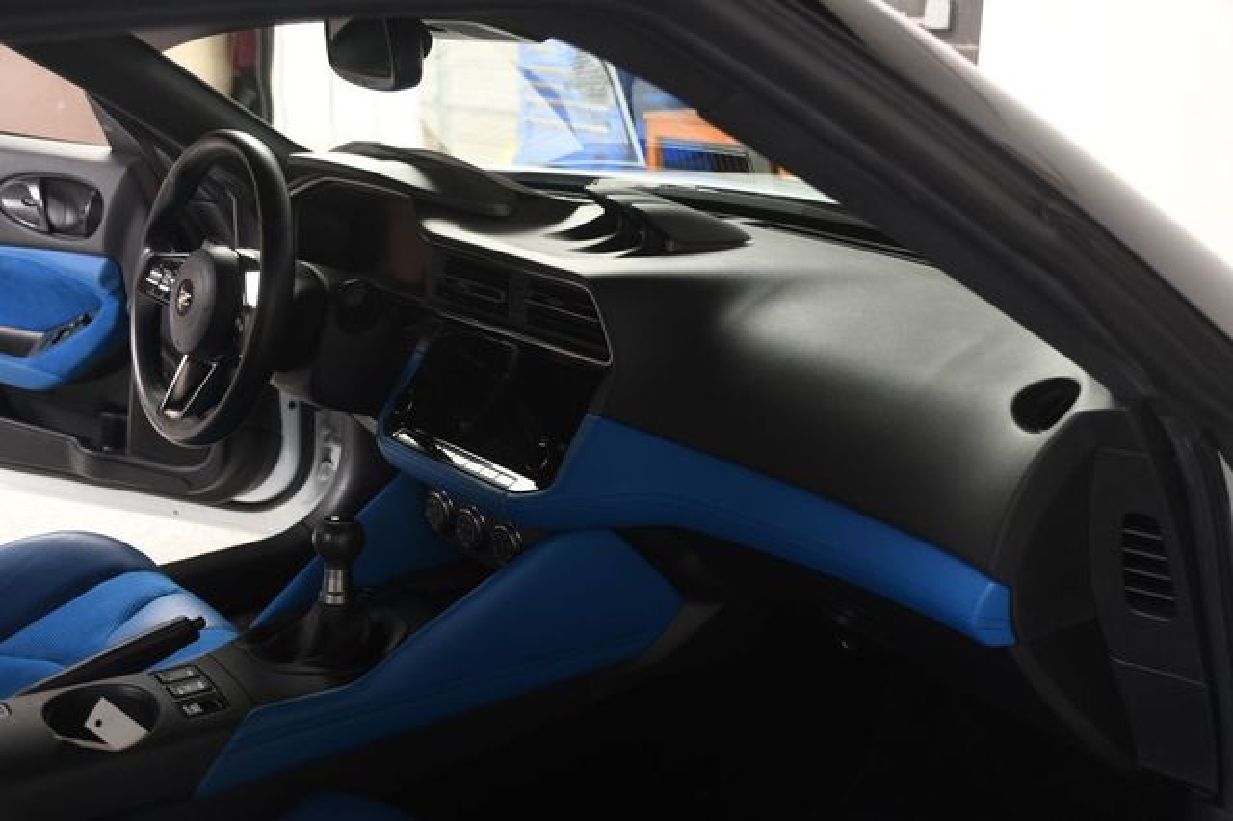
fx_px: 1369
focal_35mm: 40
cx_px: 616
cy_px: 410
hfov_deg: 48.5
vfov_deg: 33.4
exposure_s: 1/160
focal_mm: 27
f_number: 4
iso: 100
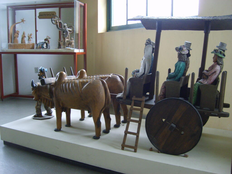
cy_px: 87
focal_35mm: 35
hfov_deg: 52.6
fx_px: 235
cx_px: 116
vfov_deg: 40.7
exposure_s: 1/30
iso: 104
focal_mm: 5.8
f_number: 2.8
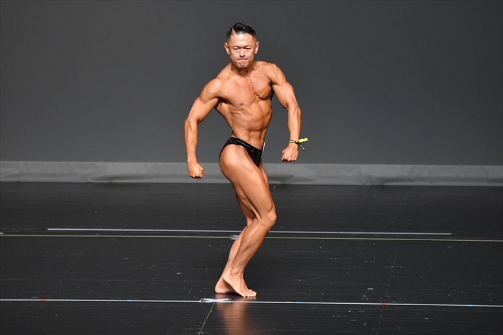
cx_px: 252
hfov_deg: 6.0
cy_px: 168
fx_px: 4818
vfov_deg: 4.0
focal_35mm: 345
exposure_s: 1/400
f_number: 5.6
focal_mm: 230
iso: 2500
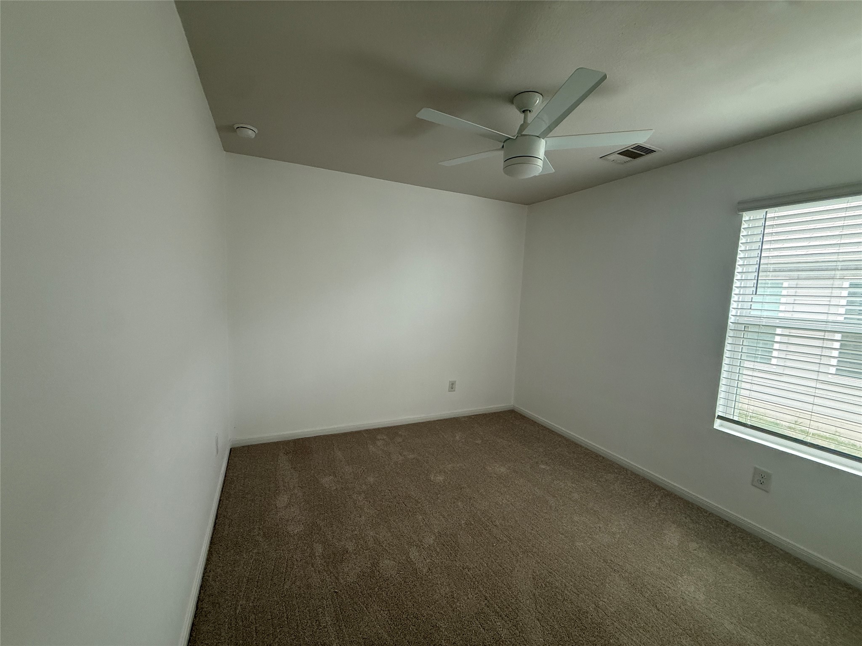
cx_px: 431
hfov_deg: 102.1
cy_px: 323
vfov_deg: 85.7
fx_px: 349
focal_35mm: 14
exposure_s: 1/99
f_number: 2.2
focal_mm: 2.22
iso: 200
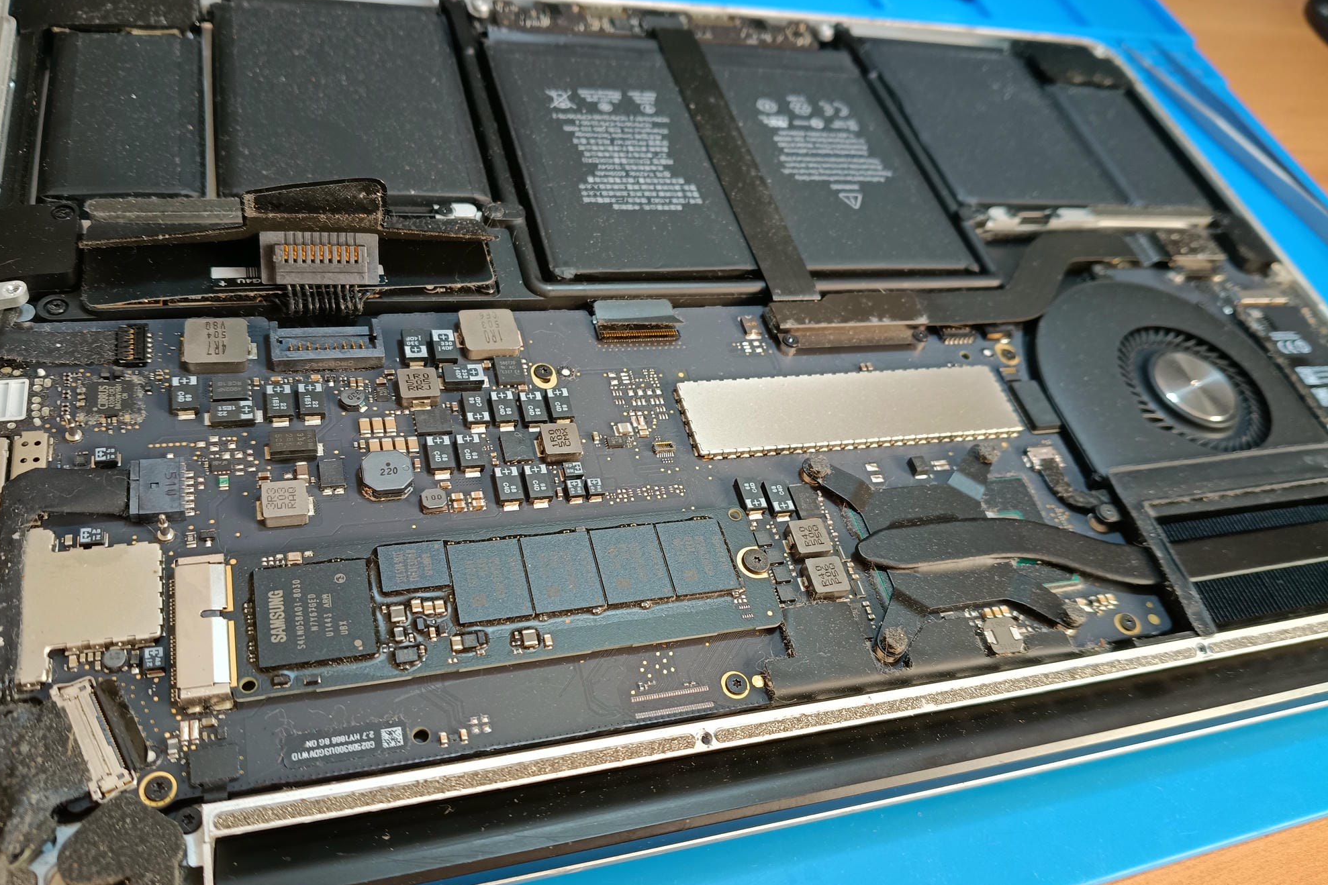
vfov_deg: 46.4
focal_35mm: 28
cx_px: 662
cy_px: 465
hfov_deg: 65.5
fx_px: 1033
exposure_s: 1/50
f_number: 1.8
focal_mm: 4.81
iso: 326
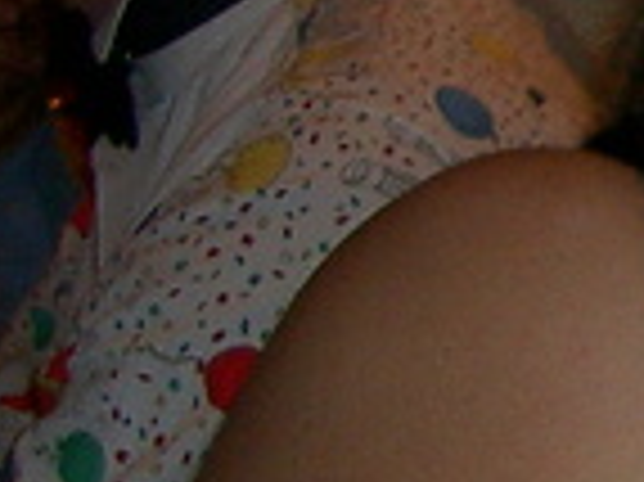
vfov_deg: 7.6
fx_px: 3606
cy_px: 207
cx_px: 1536
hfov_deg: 9.2
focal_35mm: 194
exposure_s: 1/40
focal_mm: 5.8
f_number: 2.6
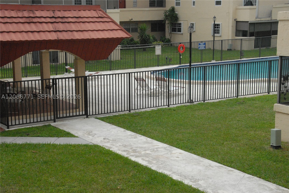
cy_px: 96
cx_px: 144
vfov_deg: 20.7
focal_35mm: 66
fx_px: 530
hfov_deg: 30.5
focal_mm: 44
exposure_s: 1/1000
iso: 1600
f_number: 10
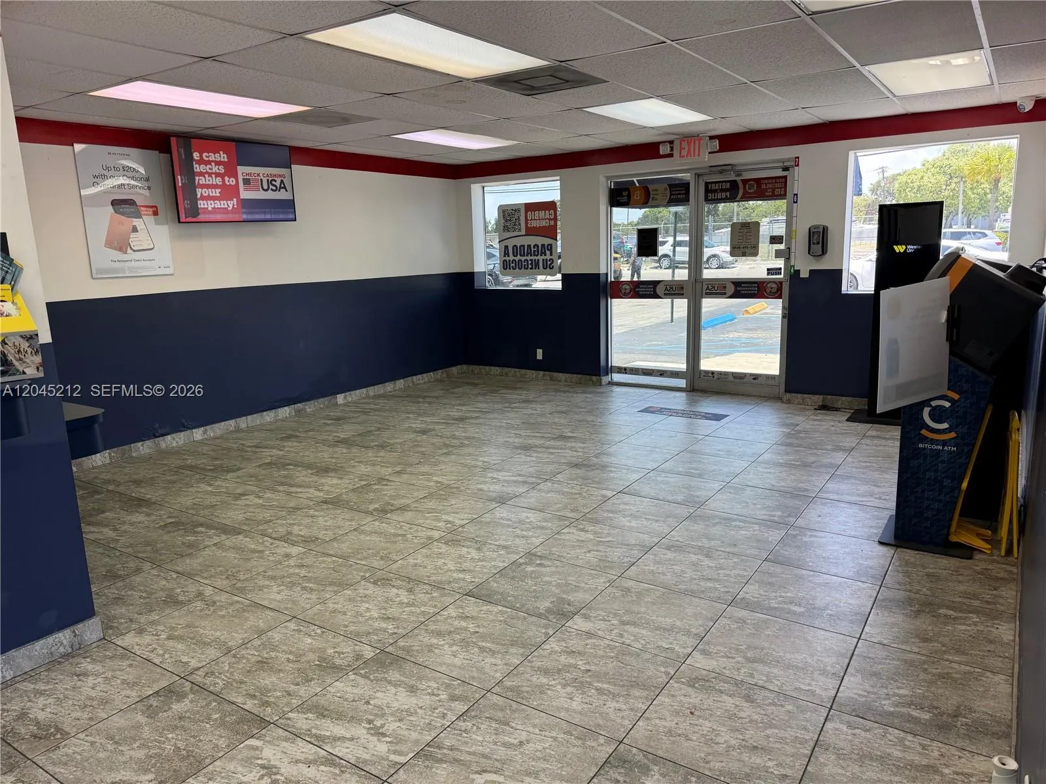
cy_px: 392
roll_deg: +2.1
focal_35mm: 24
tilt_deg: -10.8
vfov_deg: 56.8
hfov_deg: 71.6
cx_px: 523
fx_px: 725
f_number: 1.78
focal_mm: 6.76
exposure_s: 1/254
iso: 100
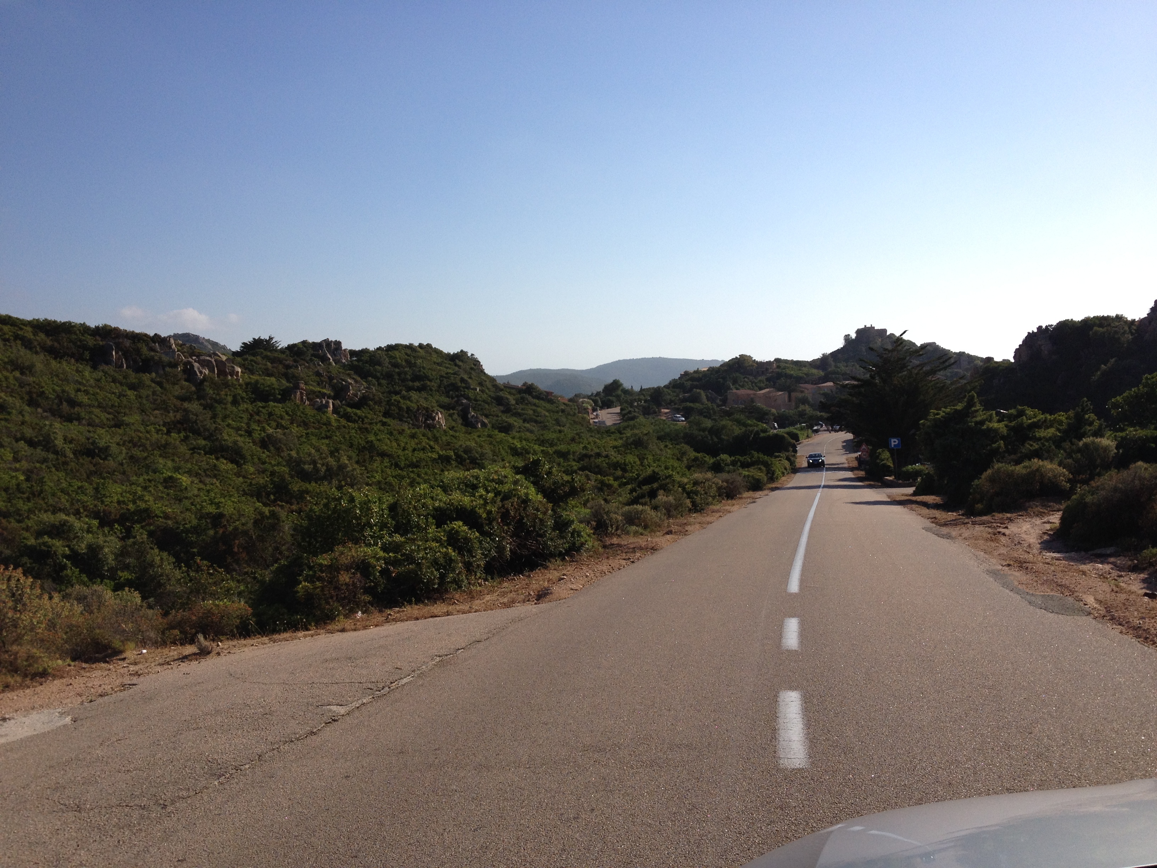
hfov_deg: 52.6
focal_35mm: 35
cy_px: 434
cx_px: 578
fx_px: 1170
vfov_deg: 40.7
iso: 50
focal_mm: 4.28
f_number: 2.4
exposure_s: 1/2762
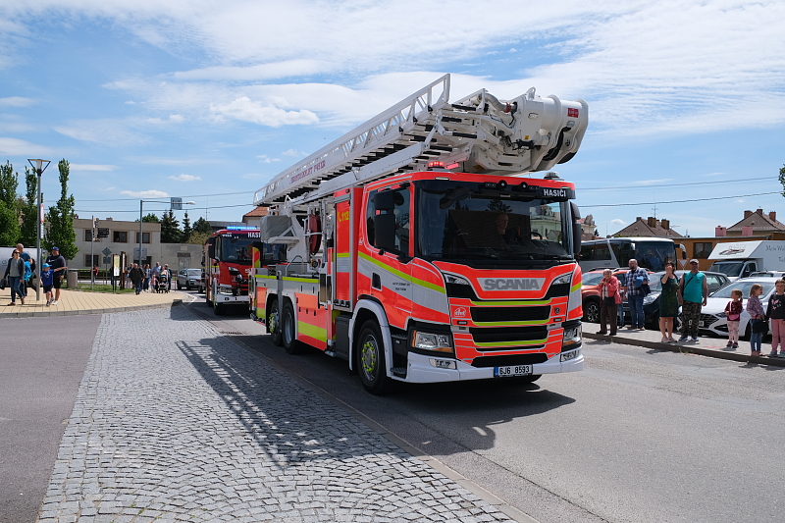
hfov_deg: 63.7
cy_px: 262
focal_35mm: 29
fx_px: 632
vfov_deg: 44.9
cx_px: 392
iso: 320
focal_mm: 19.6
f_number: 8
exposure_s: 1/680
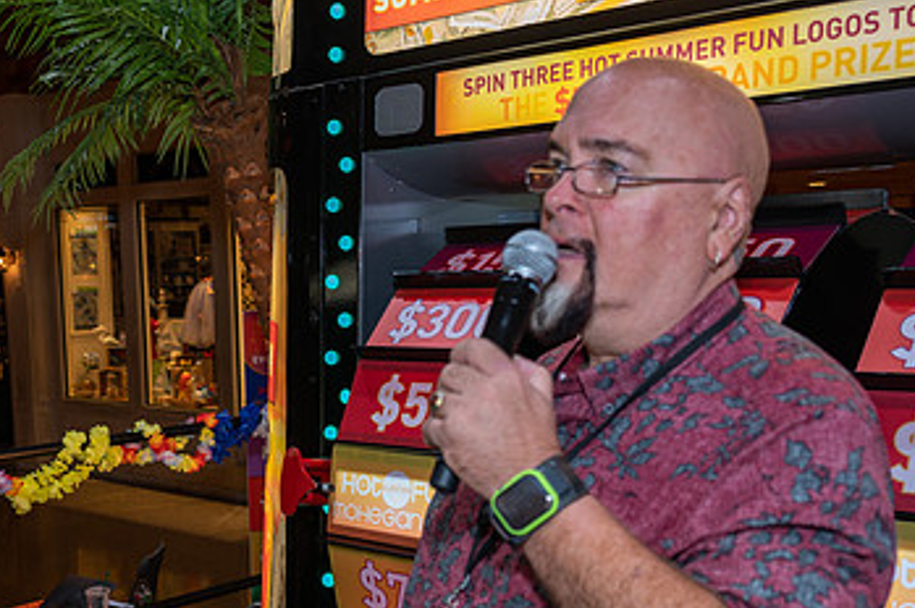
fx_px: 1244
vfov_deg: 27.2
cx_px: 304
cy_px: 446
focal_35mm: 49
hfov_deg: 39.9
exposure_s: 1/60
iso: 560
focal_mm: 29.5
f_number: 4.5
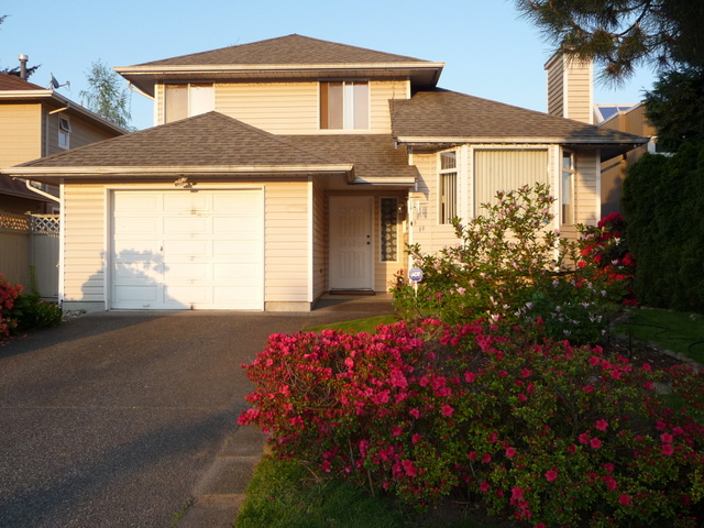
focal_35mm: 32
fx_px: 651
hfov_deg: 56.8
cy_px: 264
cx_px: 352
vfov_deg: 44.2
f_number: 3.3
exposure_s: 1/250
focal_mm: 4.7
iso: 100
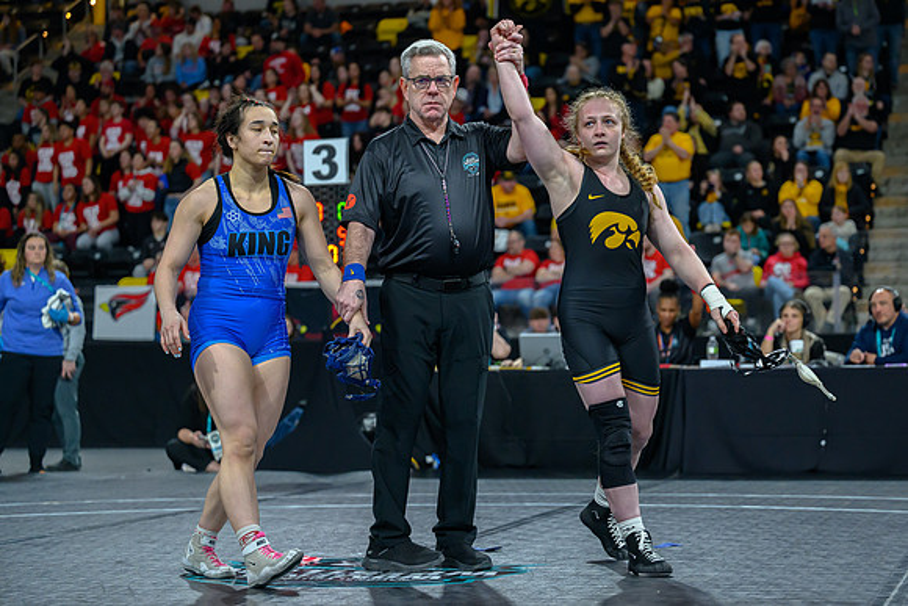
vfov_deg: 15.8
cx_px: 508
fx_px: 2182
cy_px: 256
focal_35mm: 86
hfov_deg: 23.5
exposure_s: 1/800
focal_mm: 74
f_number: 2.8
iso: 2200
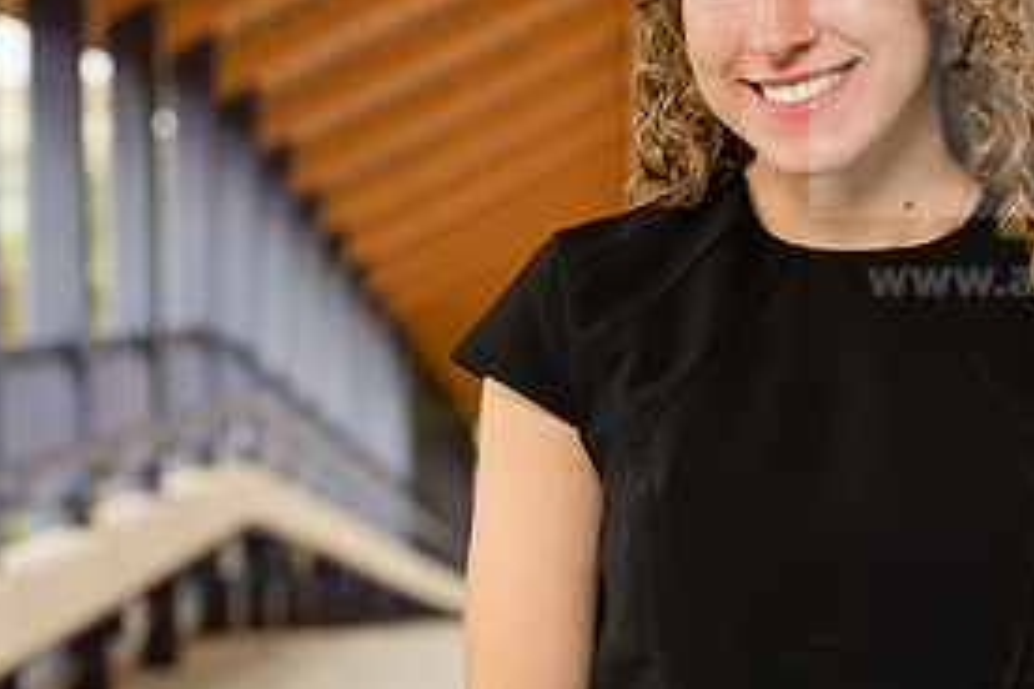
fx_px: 5744
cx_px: 697
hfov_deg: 10.3
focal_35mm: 200
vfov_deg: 6.9
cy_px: 358
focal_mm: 95
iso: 400
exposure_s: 1/200
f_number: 5.6
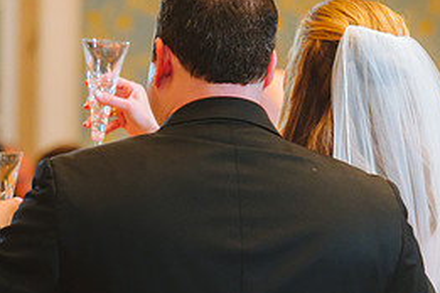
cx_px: 110
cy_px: 212
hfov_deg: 6.9
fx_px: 3666
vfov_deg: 4.6
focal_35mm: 300
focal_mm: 135
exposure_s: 1/60
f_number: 2.8
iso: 2500
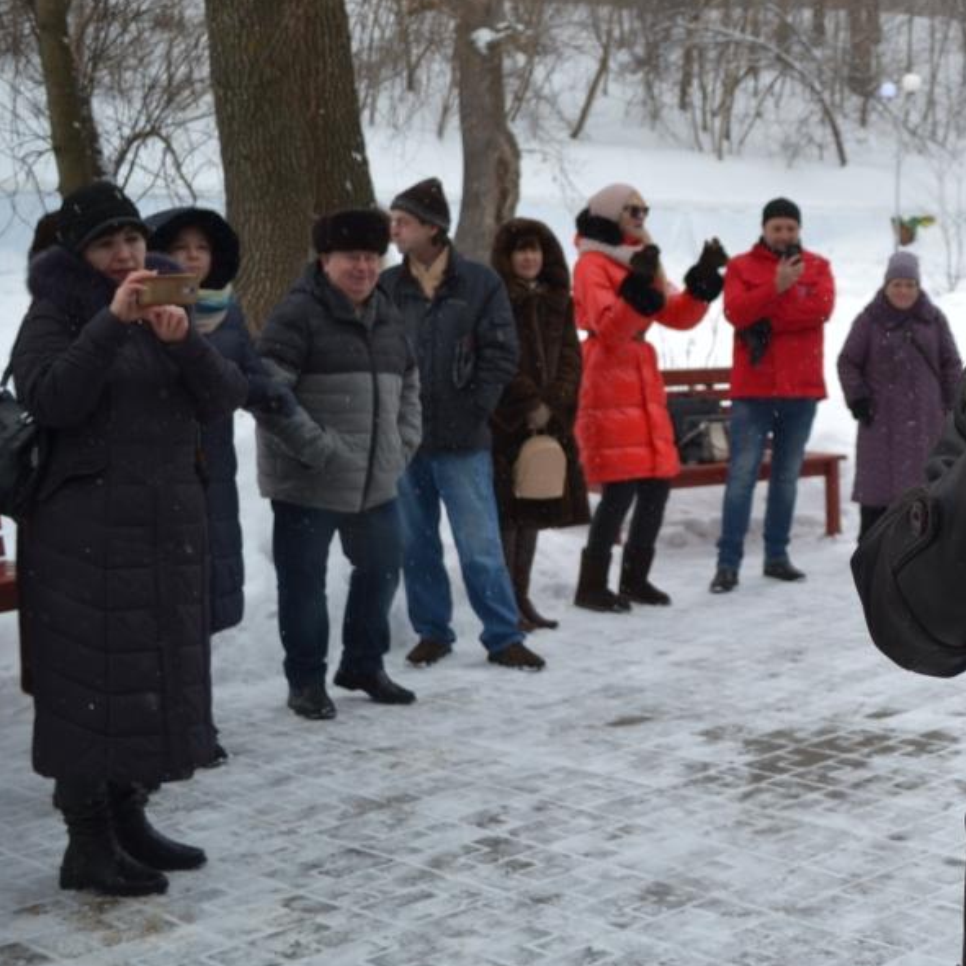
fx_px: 1673
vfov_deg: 32.2
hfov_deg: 31.1
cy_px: 470
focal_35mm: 53
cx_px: 824
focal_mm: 24
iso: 100
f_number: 4
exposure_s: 1/250
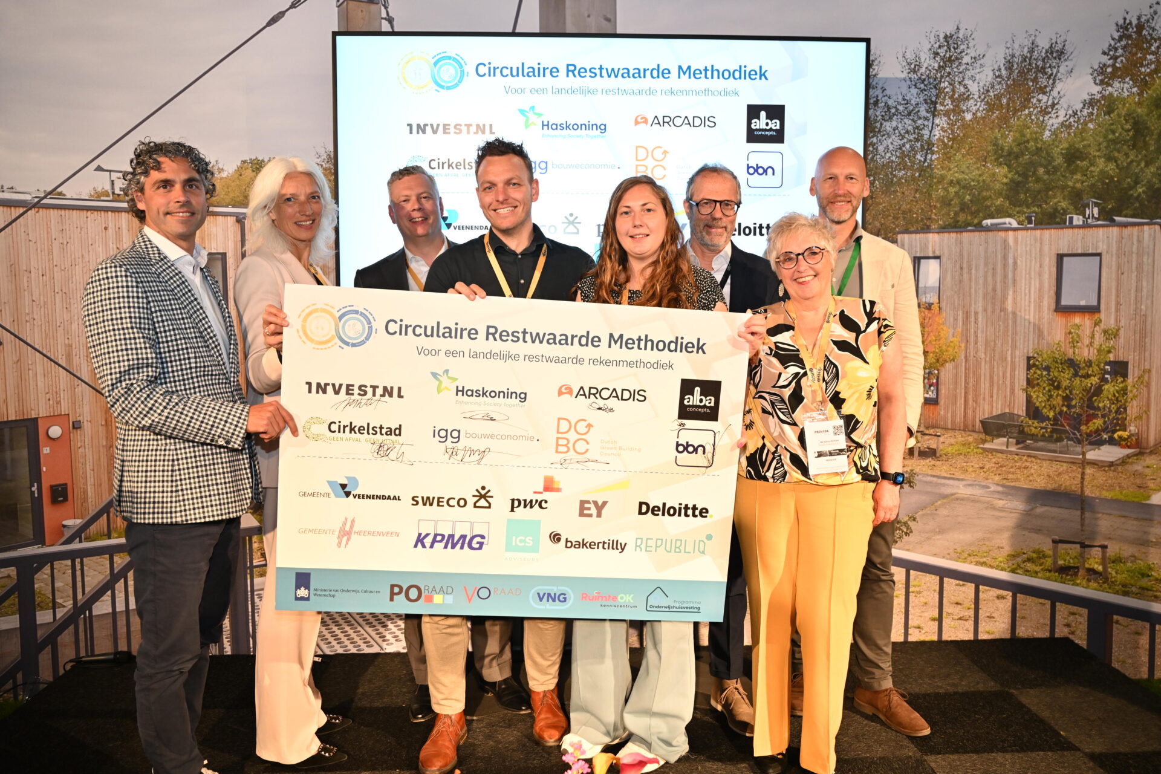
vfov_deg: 43.6
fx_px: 967
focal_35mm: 30
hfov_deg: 61.9
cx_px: 580
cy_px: 387
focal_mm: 30
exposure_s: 1/100
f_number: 3.5
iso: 800
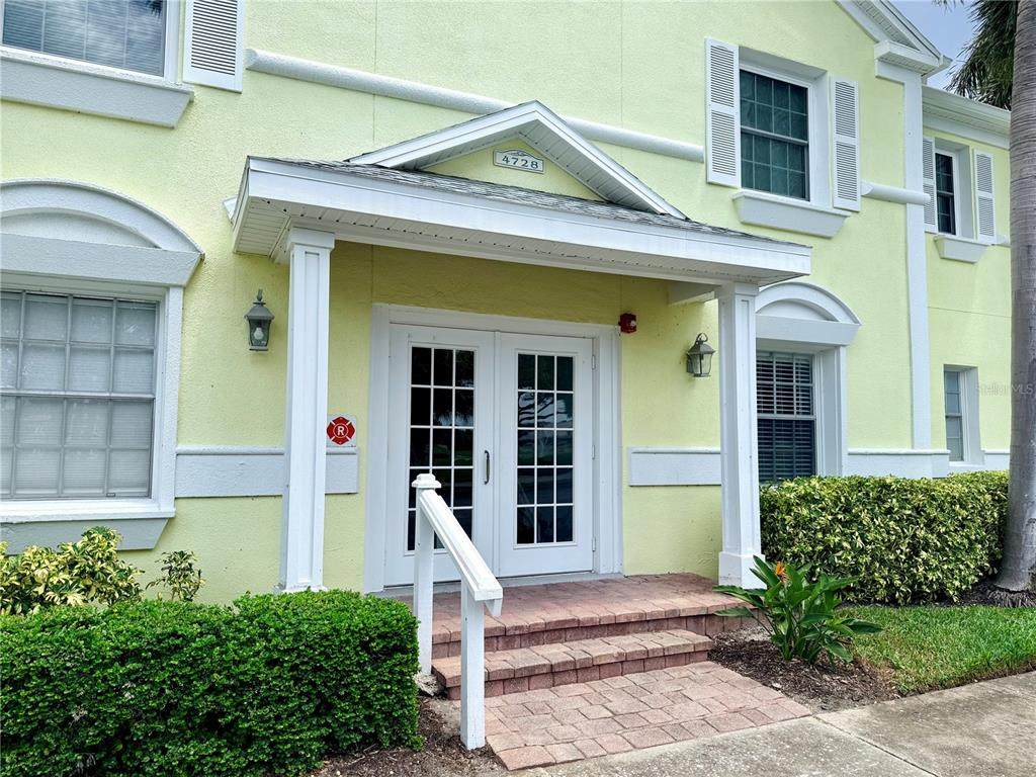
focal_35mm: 24
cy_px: 388
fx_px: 718
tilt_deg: +4.6
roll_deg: +0.0
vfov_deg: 56.8
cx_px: 518
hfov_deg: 71.6
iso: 80
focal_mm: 6.76
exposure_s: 1/3021
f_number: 1.78
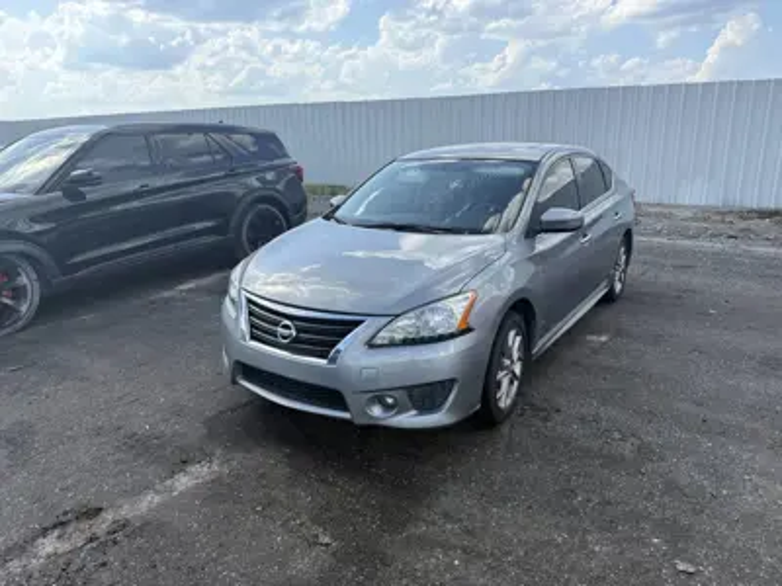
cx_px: 391
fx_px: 542
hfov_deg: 71.6
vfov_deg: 56.8
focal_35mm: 24
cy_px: 293
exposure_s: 1/3279
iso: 100
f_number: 1.78
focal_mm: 6.76
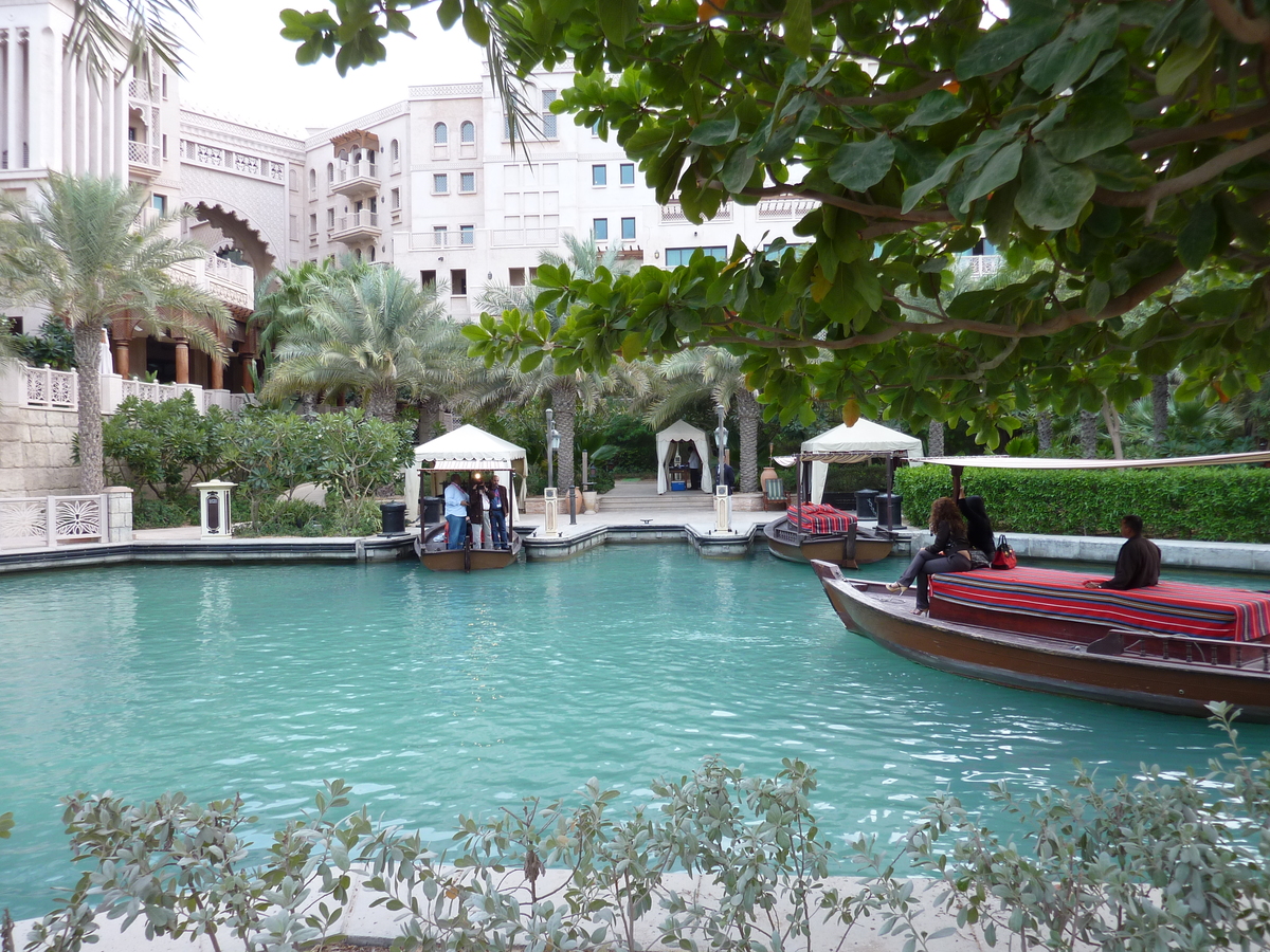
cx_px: 635
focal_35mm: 25
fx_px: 917
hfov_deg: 69.4
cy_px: 476
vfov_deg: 54.9
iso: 80
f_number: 3.3
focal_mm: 4.1
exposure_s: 1/40
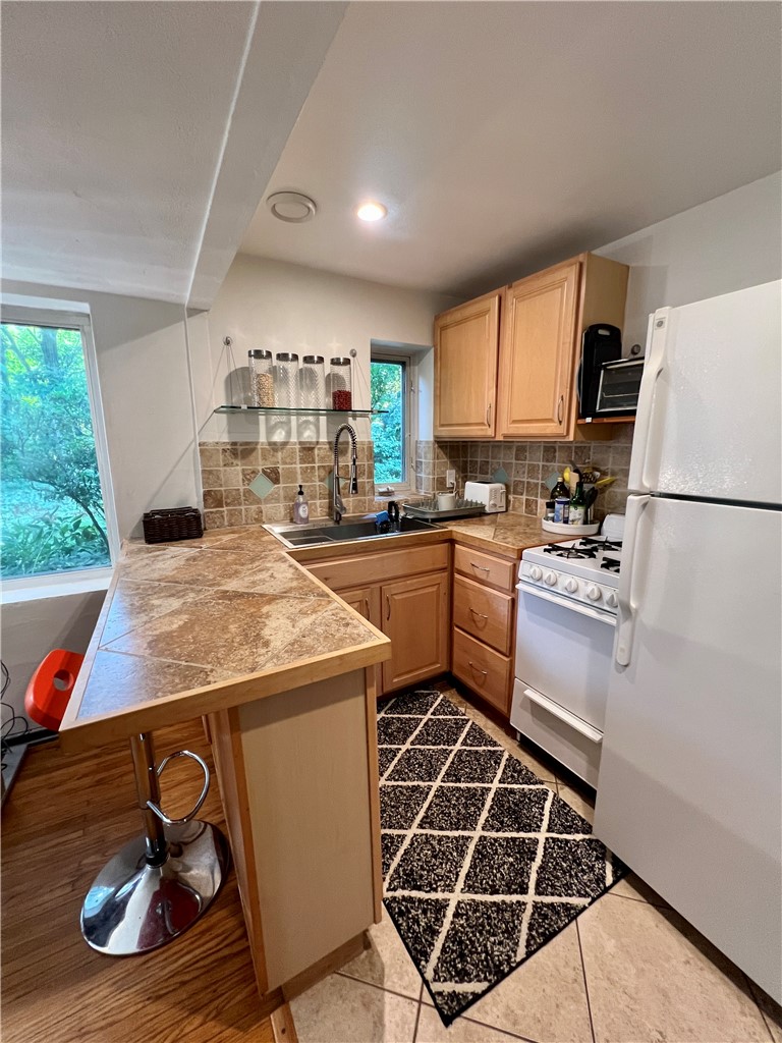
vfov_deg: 106.2
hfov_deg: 89.9
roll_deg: +1.0
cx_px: 391
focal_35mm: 13
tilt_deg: -11.2
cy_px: 522
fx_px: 392
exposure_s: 1/60
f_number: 1.8
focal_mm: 1.57
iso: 250
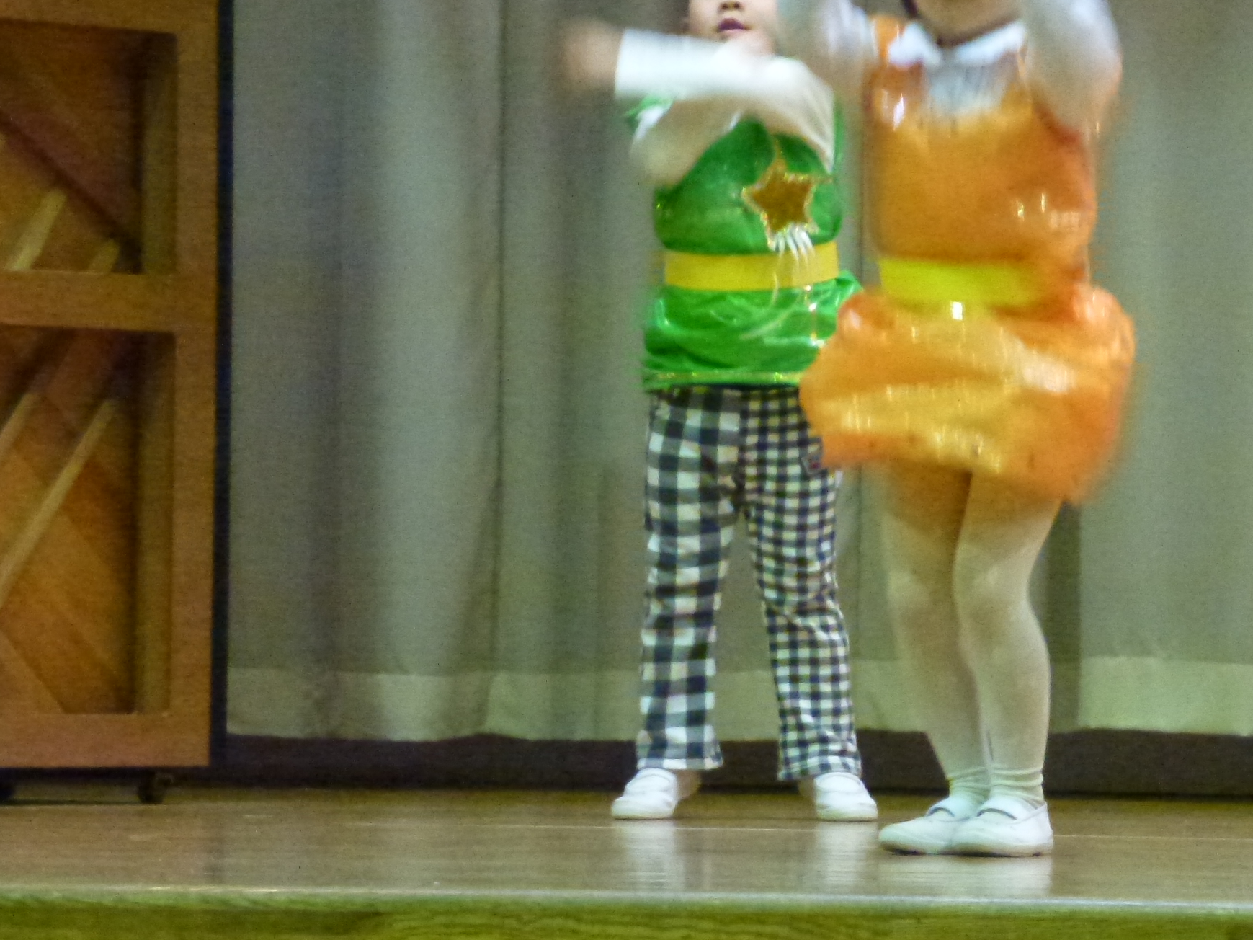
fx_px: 7565
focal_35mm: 209
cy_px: 420
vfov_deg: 7.1
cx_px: 880
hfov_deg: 9.5
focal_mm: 25.5
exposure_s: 1/30
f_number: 5.3
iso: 1600
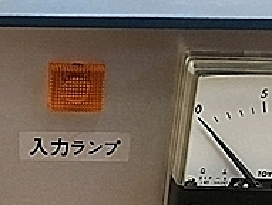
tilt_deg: -31.5
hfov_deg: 19.9
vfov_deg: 14.5
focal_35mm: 97
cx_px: 44
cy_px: 289
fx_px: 764
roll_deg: -1.2
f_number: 2.2
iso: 200
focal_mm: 4.15
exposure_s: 1/30
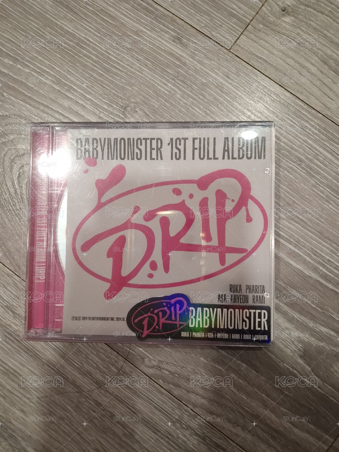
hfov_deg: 58.9
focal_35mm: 23
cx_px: 170
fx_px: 300
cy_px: 226
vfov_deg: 73.9
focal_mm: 5.54
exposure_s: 1/60
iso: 250
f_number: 1.8
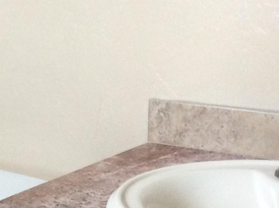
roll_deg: +2.9
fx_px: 813
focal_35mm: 101
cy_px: 270
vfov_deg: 14.0
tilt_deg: -23.0
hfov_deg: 19.1
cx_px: 22
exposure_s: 1/24
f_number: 2.4
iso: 125
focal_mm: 3.3
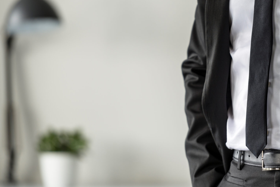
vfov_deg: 4.1
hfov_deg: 6.1
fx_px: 2606
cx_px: 182
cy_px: 52
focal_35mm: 335
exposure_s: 1/40
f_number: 2.8
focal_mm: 200
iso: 125
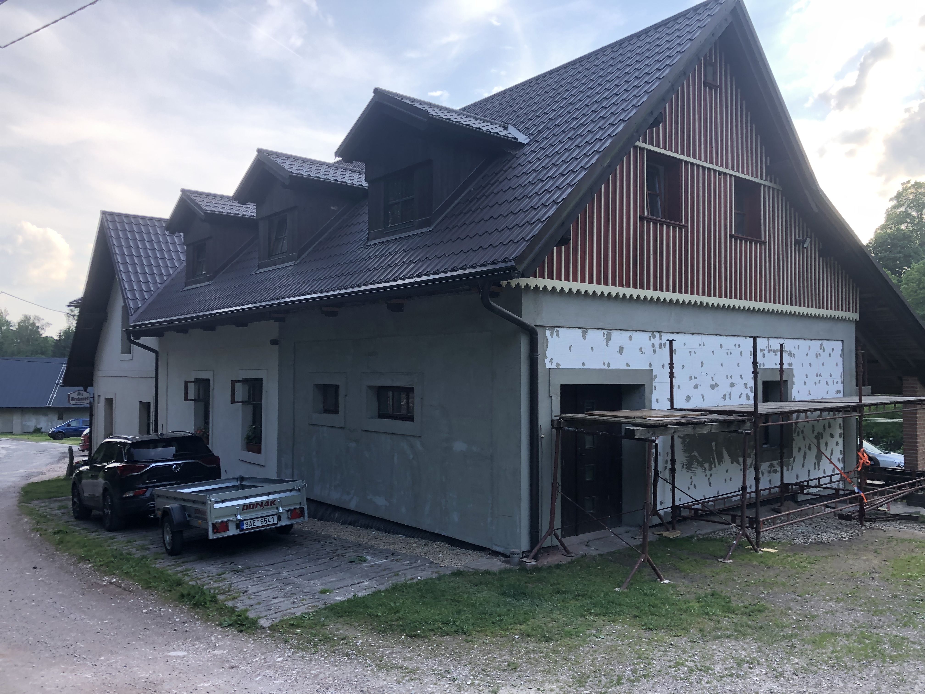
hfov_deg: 63.4
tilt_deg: +1.3
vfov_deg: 49.7
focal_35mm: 28
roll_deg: +1.2
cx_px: 462
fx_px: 748
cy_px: 347
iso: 20
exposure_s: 1/219
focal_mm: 4
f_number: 1.8
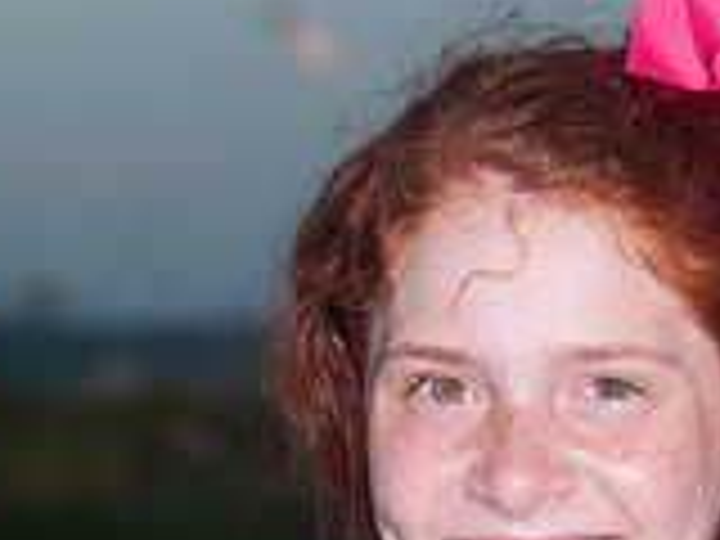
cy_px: 598
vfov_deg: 3.8
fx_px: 8029
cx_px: 610
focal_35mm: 386
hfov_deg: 5.1
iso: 100
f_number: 7.1
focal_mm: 95
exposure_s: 1/250
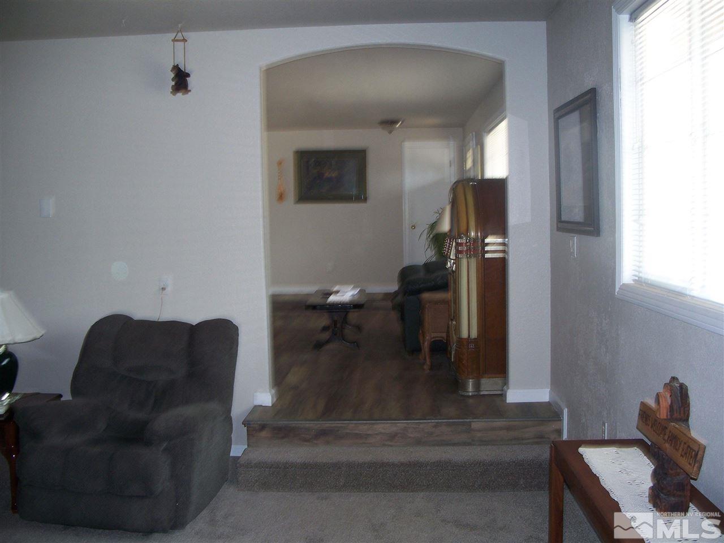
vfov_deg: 38.7
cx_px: 362
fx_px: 774
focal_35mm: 37
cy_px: 272
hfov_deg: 50.1
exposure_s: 1/60
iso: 125
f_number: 2.8
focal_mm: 7.8
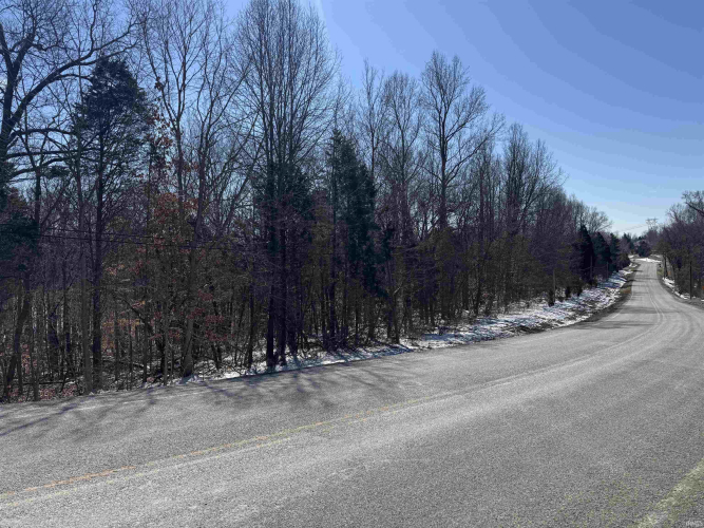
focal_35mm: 24
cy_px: 264
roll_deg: +1.4
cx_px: 352
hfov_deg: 71.6
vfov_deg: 56.8
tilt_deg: -2.5
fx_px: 488
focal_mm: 6.76
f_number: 1.78
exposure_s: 1/6410
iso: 80
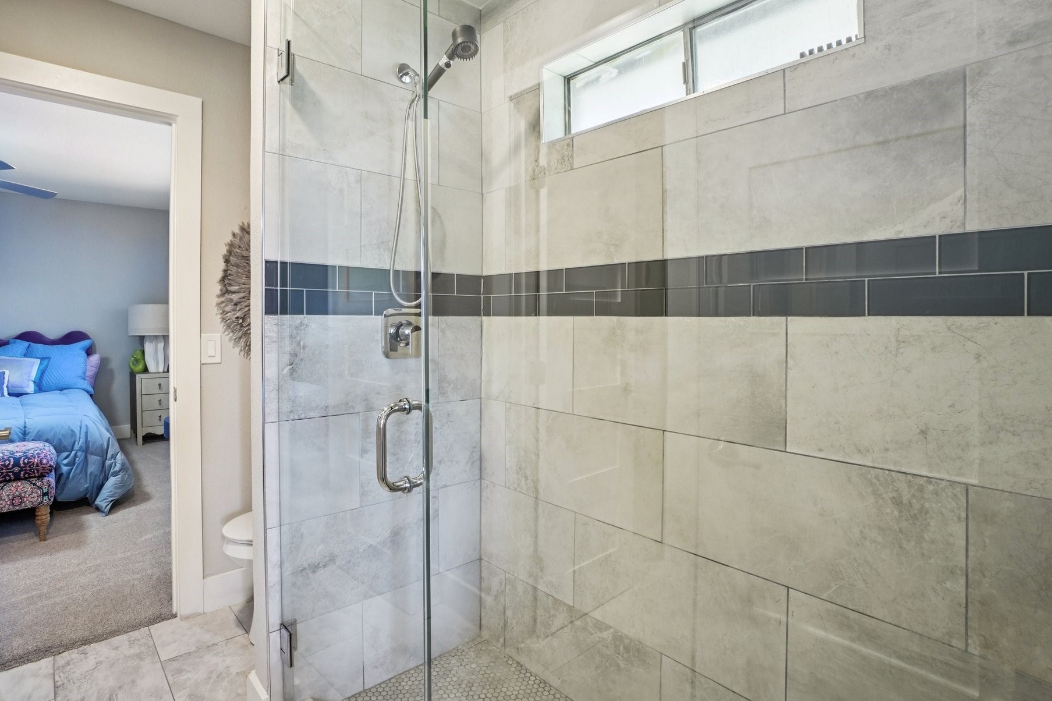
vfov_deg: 70.3
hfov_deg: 93.0
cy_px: 329
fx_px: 497
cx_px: 472
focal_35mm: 17
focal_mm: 10
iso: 400
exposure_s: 1/8
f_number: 8
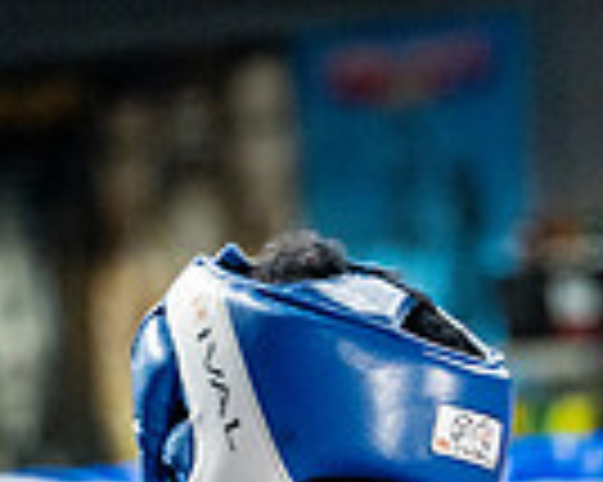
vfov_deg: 4.0
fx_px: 6830
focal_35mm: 383
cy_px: 863
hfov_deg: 5.1
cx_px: 212
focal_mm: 94
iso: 6400
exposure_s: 1/1000
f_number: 2
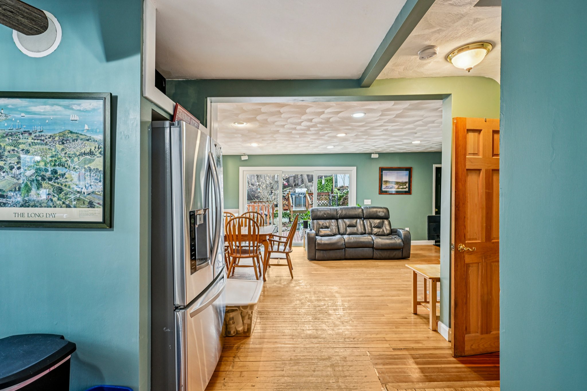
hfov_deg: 96.7
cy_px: 196
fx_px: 261
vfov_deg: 73.7
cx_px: 294
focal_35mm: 16
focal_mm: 16
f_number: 8
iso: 400
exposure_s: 1/10
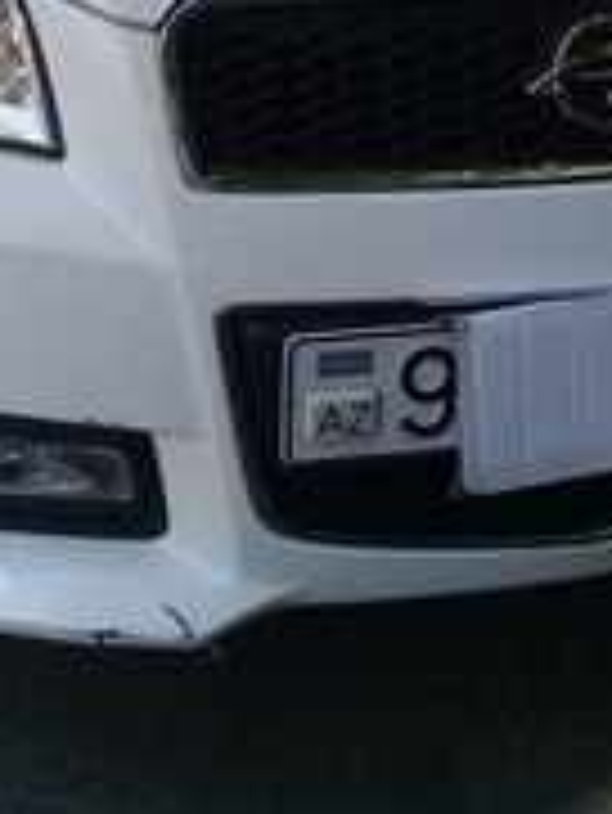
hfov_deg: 17.3
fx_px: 2001
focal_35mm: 85
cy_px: -189
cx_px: 400
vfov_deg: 21.2
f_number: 2.2
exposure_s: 1/301
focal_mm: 3.3
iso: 50
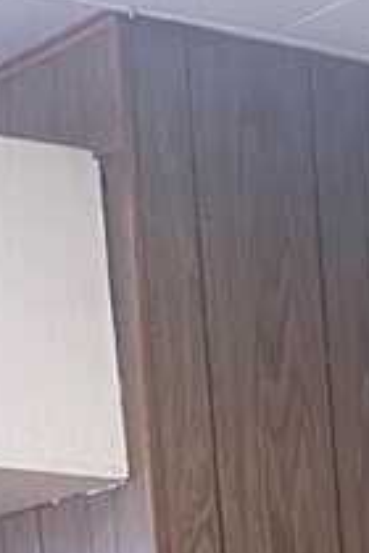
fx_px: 2737
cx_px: 1320
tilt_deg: -9.7
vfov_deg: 9.8
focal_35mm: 178
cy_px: 1459
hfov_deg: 6.6
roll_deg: +0.3
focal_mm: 5.1
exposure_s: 1/60
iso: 80
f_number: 1.6
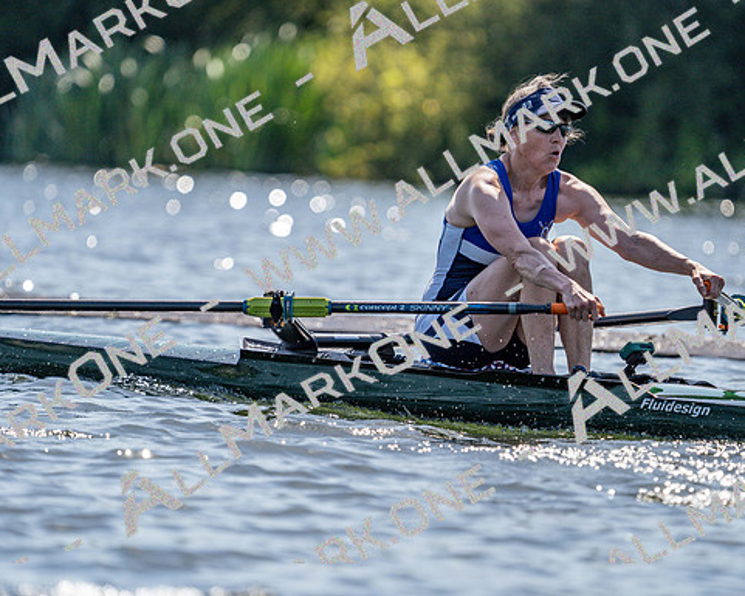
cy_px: 298
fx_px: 11005
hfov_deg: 3.9
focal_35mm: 499
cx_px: 435
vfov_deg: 3.1
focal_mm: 441
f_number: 6.3
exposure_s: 1/2000
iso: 250
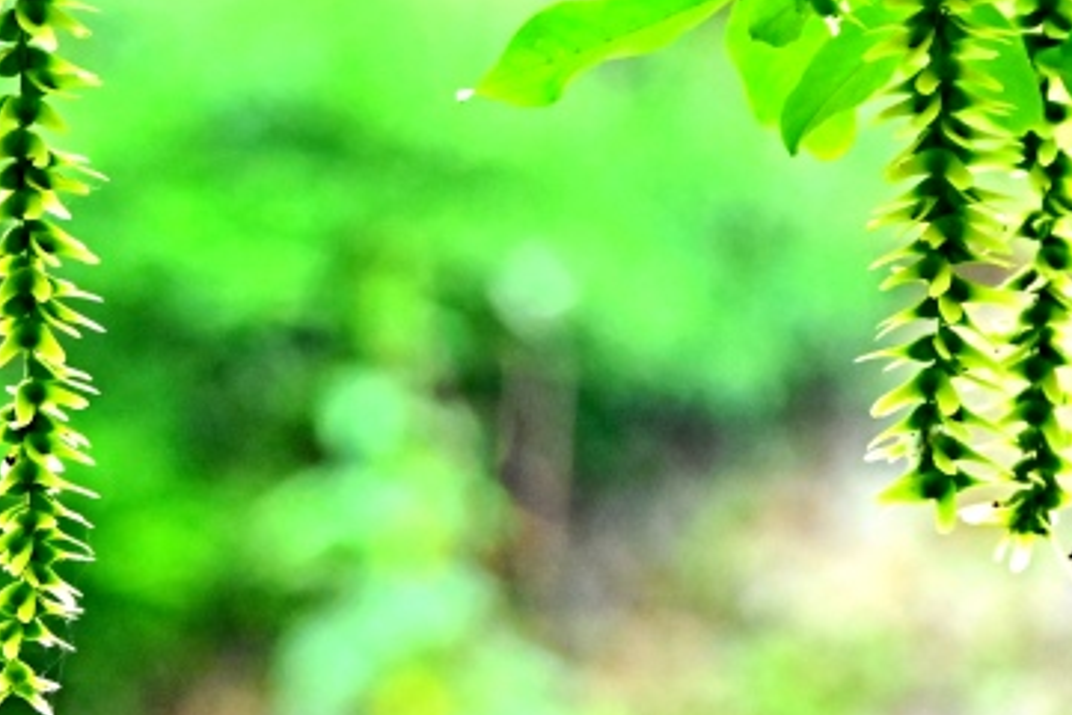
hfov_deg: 3.6
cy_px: 372
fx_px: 16890
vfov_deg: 2.4
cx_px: -190
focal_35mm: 567
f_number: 8
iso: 4500
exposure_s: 1/400
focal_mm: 200
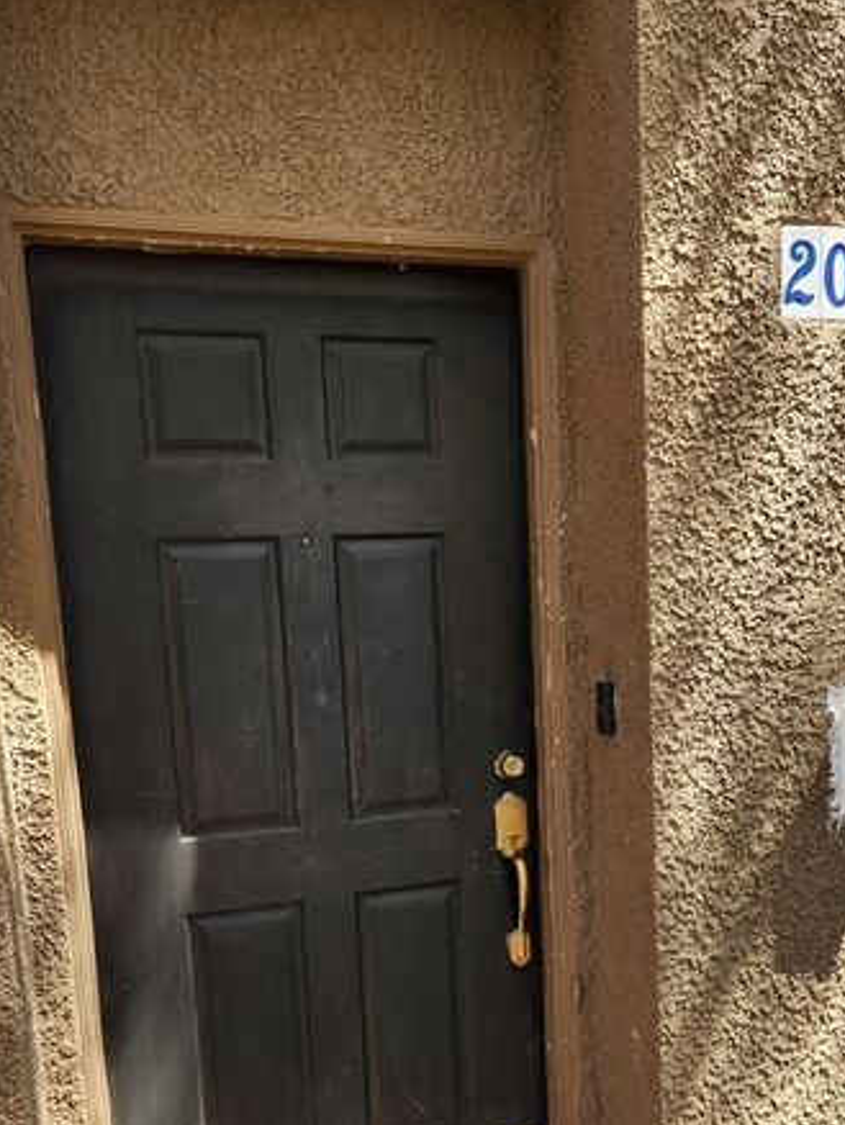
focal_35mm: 35
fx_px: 1138
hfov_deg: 40.6
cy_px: 762
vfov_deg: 51.5
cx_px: 491
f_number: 1.8
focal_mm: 5.4
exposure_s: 1/180
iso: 20
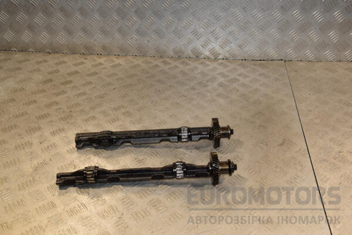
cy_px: 118
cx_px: 176
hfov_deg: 49.6
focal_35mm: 39
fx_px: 381
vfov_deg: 34.2
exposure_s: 1/200
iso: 800
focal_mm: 26
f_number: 8
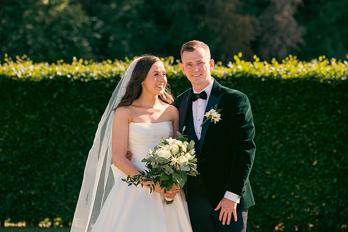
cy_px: 116
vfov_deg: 11.4
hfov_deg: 17.1
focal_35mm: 120
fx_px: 1160
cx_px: 174
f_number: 3.5
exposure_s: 1/640
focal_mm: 120
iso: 200
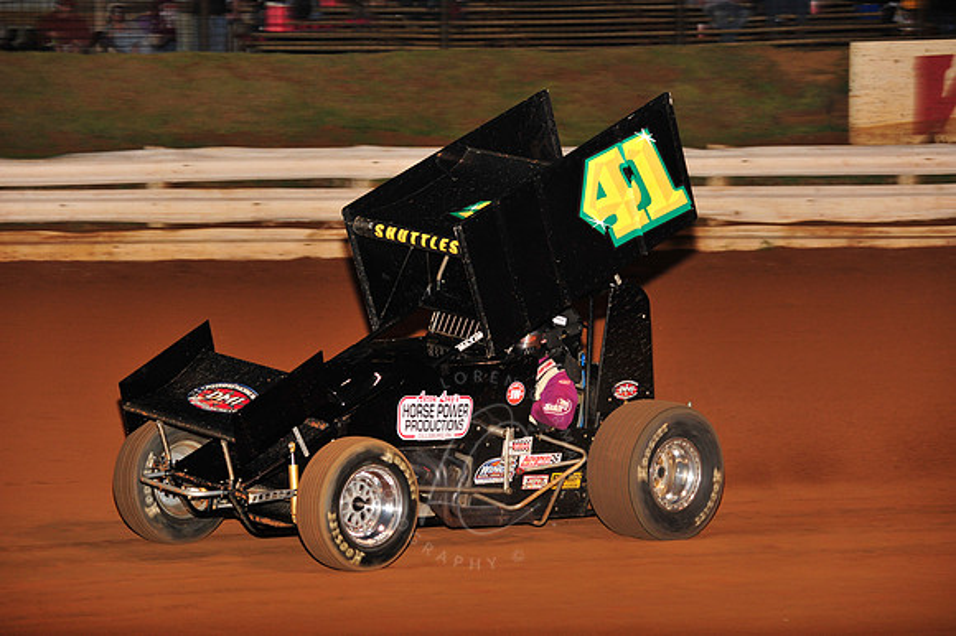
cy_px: 318
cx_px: 478
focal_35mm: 135
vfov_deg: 10.1
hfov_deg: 15.2
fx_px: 3583
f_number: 5.6
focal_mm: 135
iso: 1000
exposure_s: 1/320
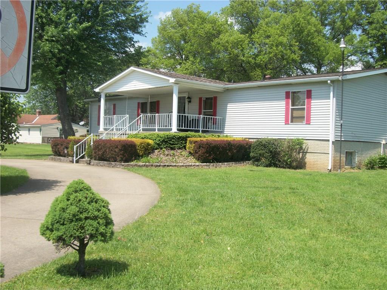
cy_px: 145
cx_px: 194
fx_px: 447
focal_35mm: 40
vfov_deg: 36.0
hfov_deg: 46.8
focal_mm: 7.1
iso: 80
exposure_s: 1/125
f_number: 9.9
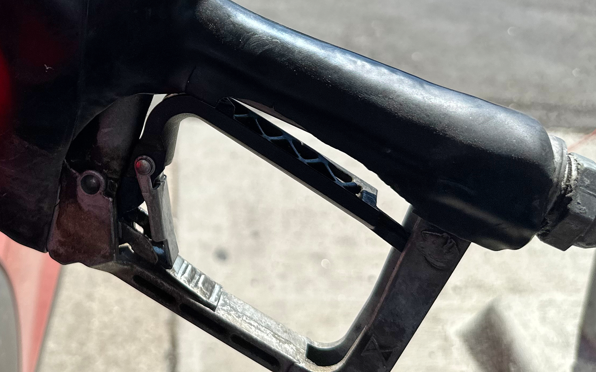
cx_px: 104
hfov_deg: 41.3
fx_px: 747
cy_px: 43
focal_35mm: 46
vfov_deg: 27.1
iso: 80
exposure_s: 1/2591
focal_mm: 6.9
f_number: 1.8
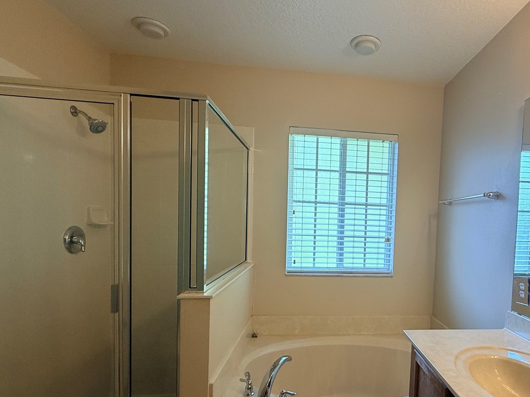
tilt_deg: -4.1
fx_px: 321
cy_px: 244
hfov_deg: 76.4
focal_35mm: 21
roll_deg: -2.4
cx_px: 356
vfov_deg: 62.7
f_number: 2.2
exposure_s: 1/121
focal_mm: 2.22
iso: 125
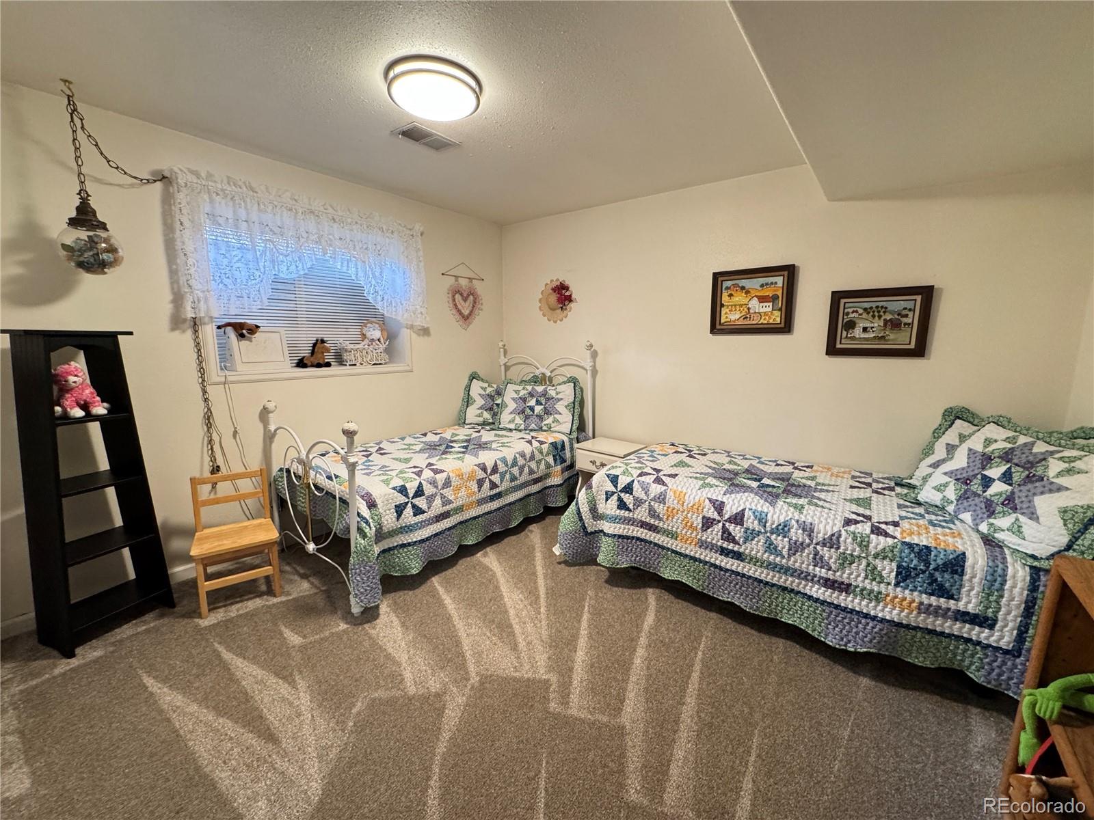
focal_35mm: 14
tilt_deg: -11.1
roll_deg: -0.3
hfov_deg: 102.1
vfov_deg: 85.7
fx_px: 442
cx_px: 547
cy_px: 410
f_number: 2.2
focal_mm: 2.22
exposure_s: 1/60
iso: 320
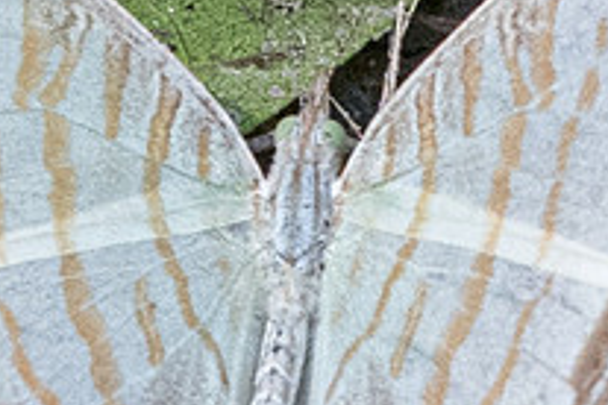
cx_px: 349
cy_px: 243
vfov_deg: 0.5
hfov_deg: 0.7
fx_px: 49599
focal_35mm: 2937
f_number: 6.3
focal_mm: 150
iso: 1000
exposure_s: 1/640
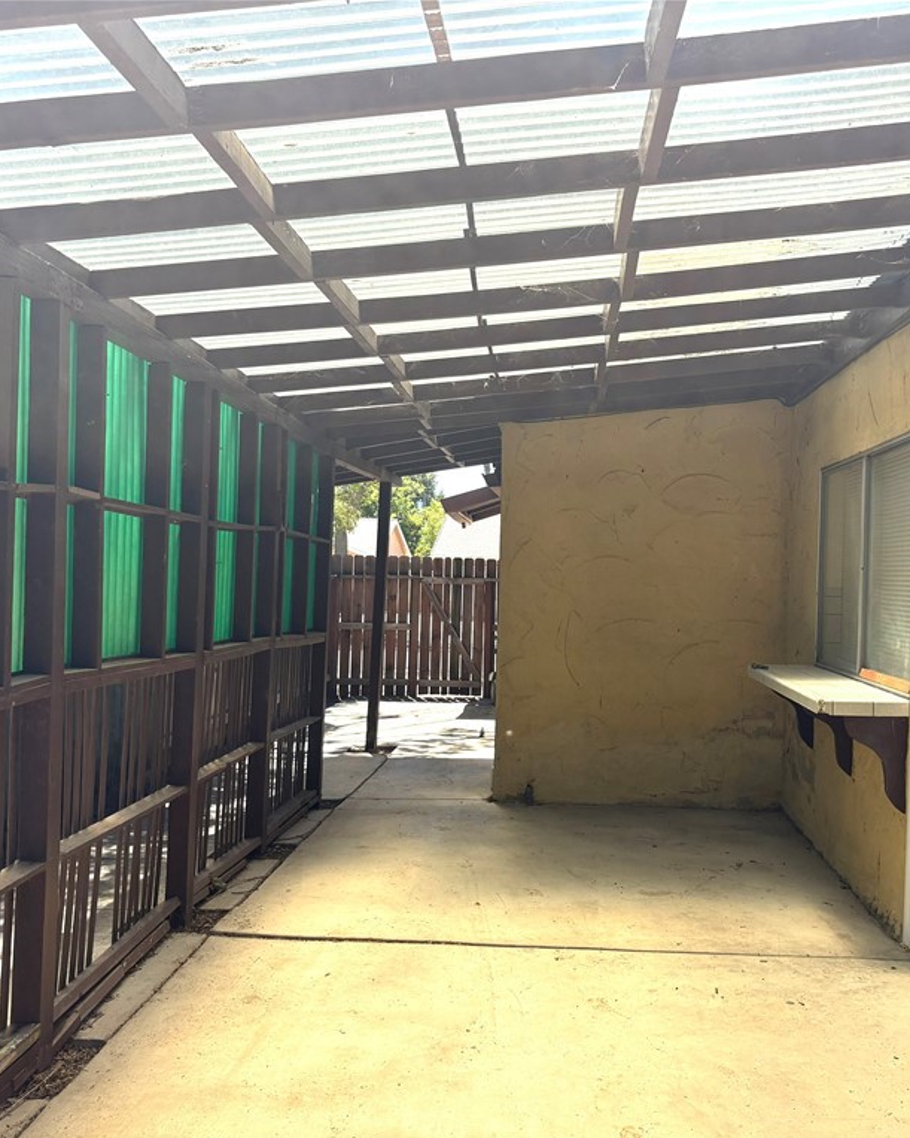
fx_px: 1145
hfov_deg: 43.3
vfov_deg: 52.8
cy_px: 570
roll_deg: -1.7
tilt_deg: +0.2
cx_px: 491
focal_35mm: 34
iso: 50
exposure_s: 1/987
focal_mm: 5.96
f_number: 1.6
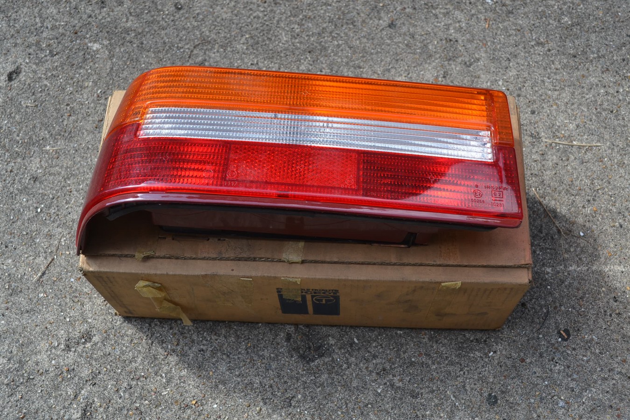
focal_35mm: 39
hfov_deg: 49.6
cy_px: 210
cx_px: 315
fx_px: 682
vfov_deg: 34.2
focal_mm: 26
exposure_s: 1/125
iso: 110
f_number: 5.6
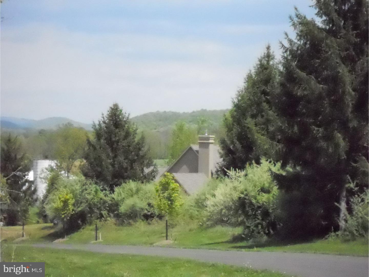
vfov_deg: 10.6
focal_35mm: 140
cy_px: 138
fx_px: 1492
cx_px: 184
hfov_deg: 14.1
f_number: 13.2
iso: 3200
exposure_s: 1/1500
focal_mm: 25
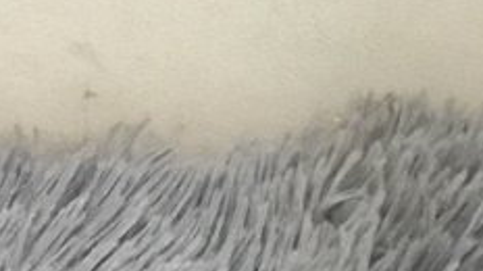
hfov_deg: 12.2
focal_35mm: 175
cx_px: 502
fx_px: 2239
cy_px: 805
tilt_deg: -51.5
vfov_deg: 6.4
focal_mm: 3.3
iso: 200
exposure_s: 1/33
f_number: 2.4
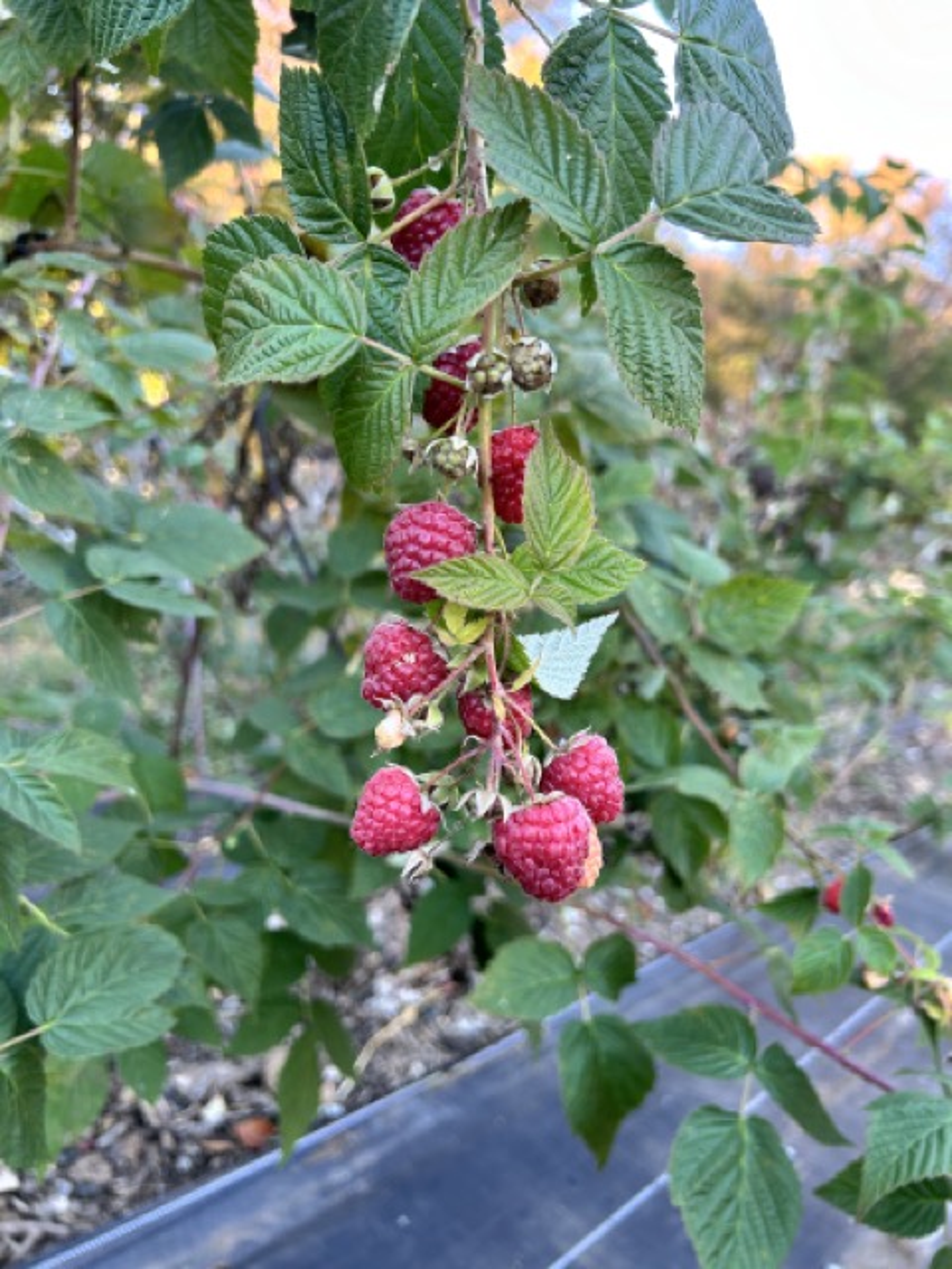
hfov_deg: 53.1
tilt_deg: -3.3
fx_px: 953
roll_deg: -3.7
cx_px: 476
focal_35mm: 26
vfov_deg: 67.3
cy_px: 634
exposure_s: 1/121
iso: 50
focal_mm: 5.7
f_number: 1.5
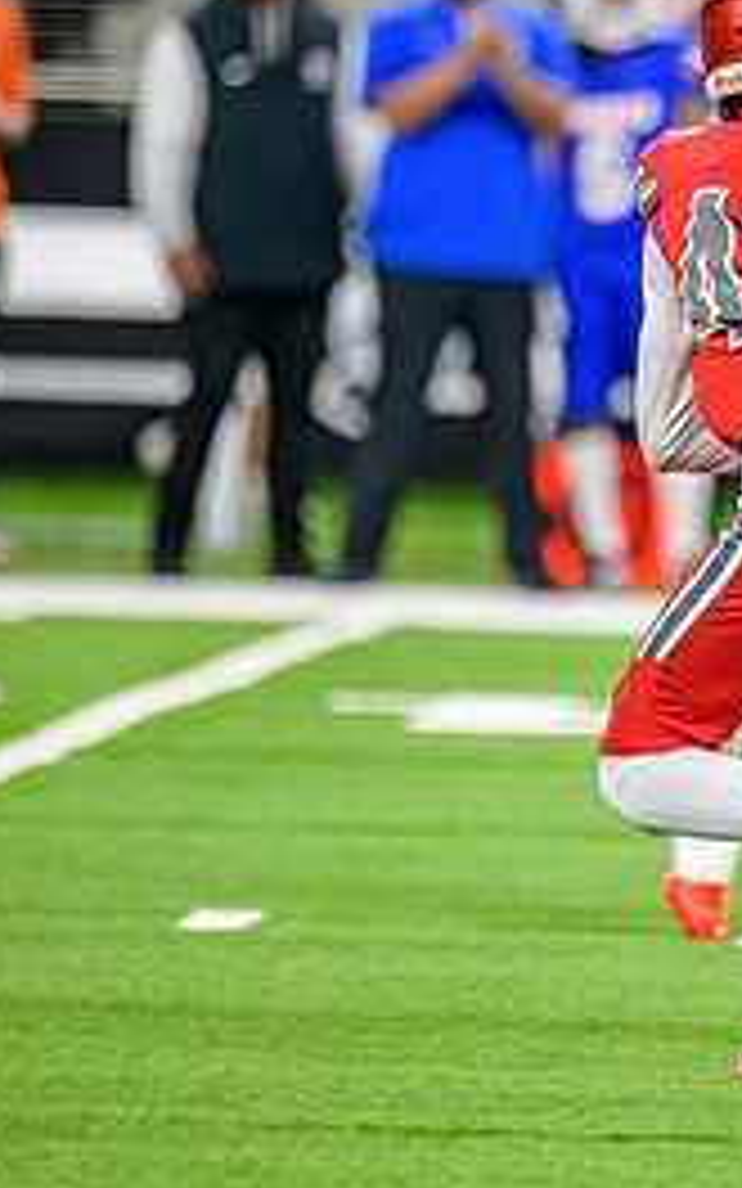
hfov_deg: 2.0
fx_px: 21710
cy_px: 520
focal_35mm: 671
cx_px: 773
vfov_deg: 3.1
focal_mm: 300
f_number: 2.8
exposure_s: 1/400
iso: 1000
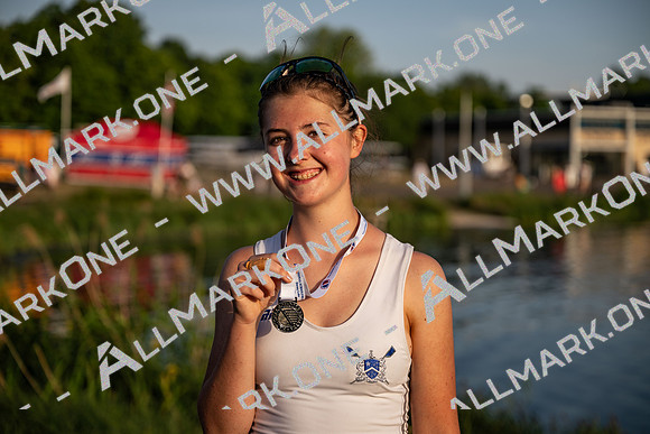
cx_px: 325
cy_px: 217
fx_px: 1264
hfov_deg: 28.8
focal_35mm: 70
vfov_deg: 19.5
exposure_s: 1/1600
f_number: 2.8
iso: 64
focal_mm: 70
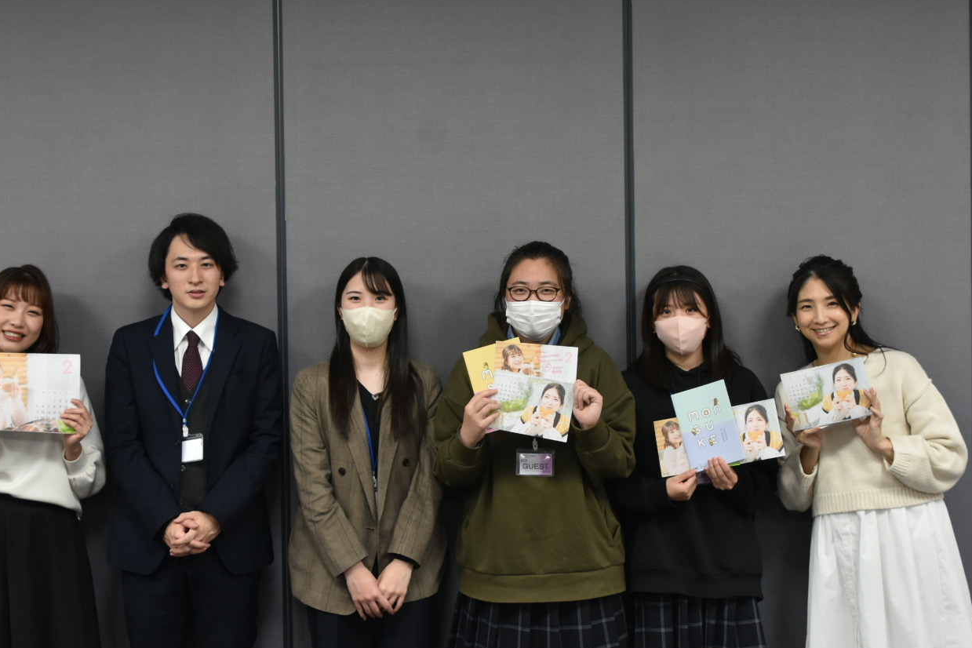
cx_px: 452
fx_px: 1377
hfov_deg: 38.9
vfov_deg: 26.5
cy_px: 330
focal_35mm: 51
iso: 800
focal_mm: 26
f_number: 5
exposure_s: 1/100
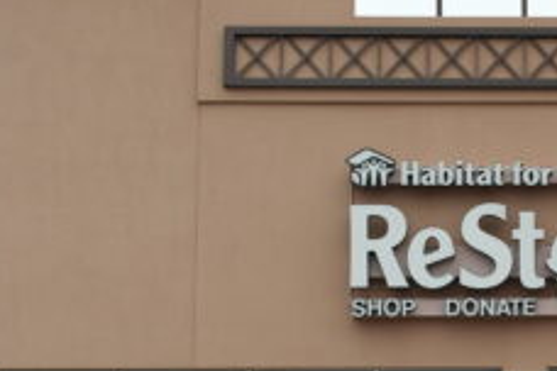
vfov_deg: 13.5
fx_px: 1563
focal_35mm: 101
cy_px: 303
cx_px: 599
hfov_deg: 19.4
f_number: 4
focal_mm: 20
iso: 100
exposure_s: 1/100
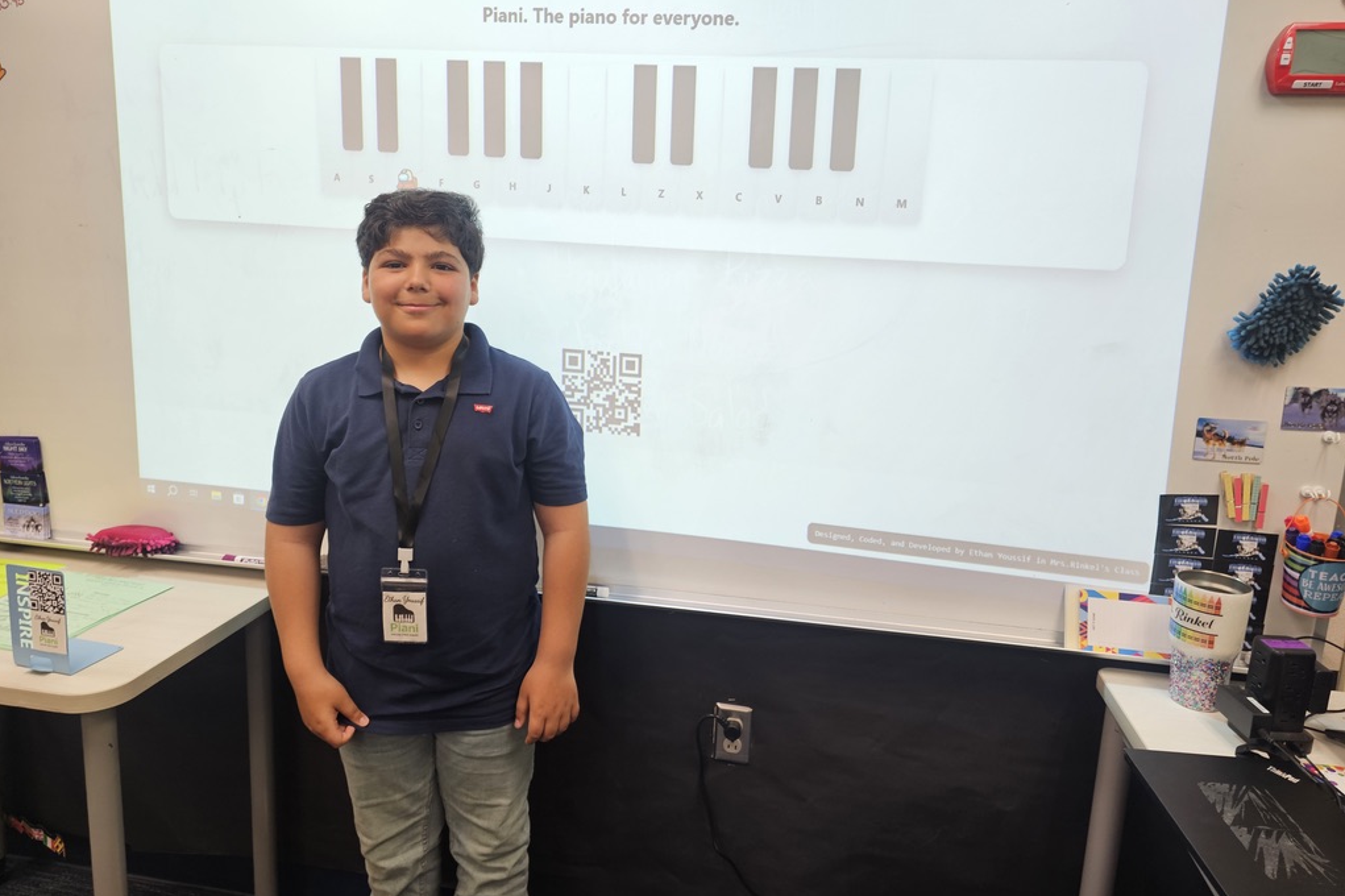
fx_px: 896
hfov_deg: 73.8
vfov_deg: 53.0
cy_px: 406
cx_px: 672
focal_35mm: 24
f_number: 1.7
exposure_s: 1/62
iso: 100
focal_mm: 6.3
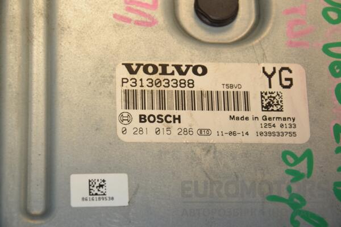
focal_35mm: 158
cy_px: 114
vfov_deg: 8.7
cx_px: 170
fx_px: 1492
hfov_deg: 13.0
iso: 800
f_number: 8
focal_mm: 105
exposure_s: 1/200
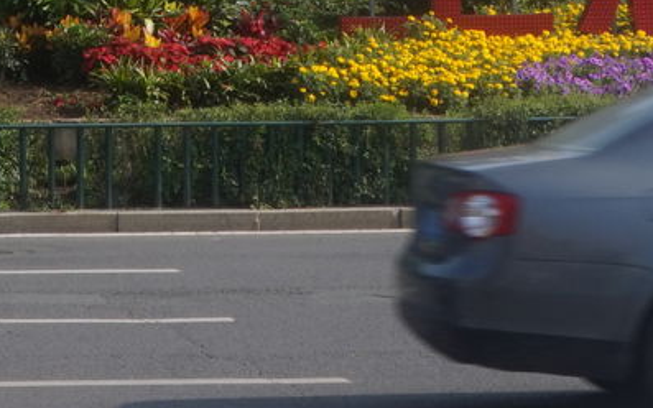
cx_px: -53
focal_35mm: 199
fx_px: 3549
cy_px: -526
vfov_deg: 6.3
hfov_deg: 10.4
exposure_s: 1/80
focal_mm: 27
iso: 100
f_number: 14
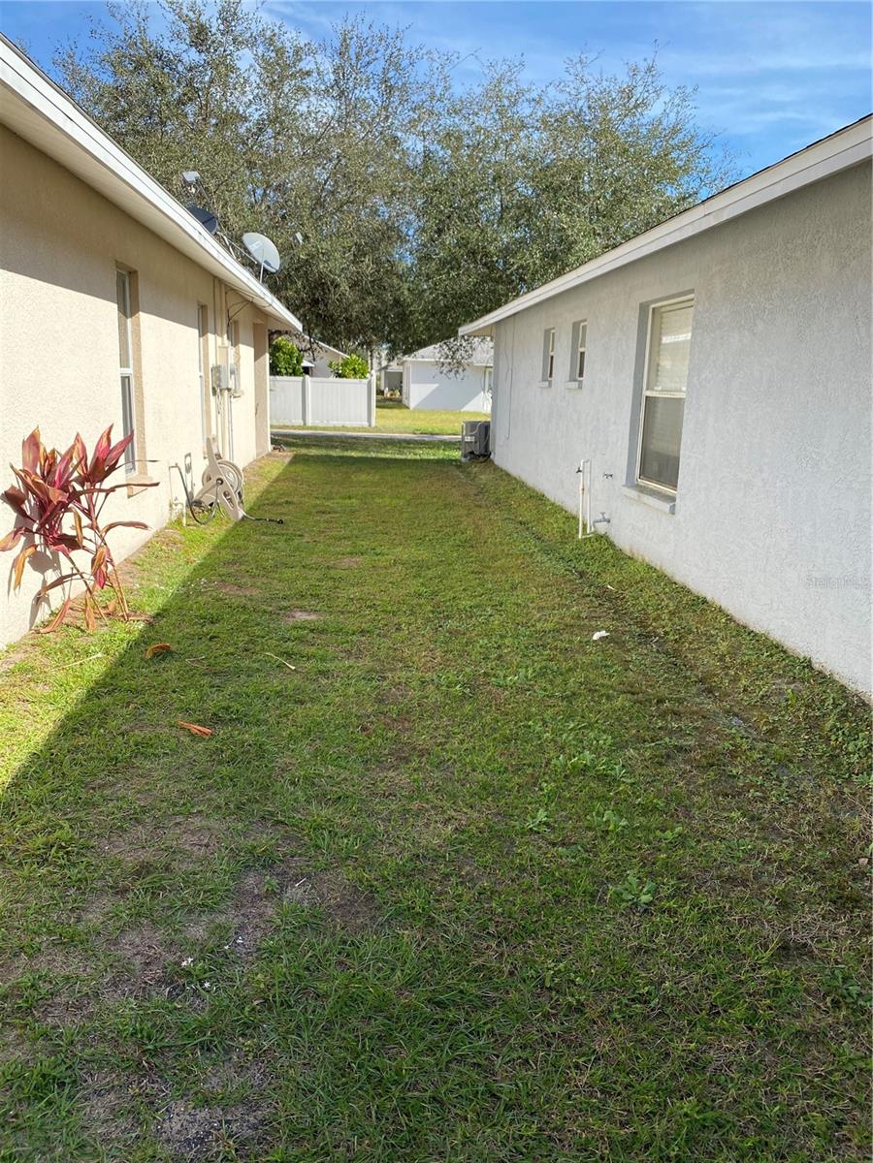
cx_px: 436
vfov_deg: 67.3
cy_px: 582
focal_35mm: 26
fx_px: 874
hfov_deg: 53.1
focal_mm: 4.25
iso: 32
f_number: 1.8
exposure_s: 1/1157
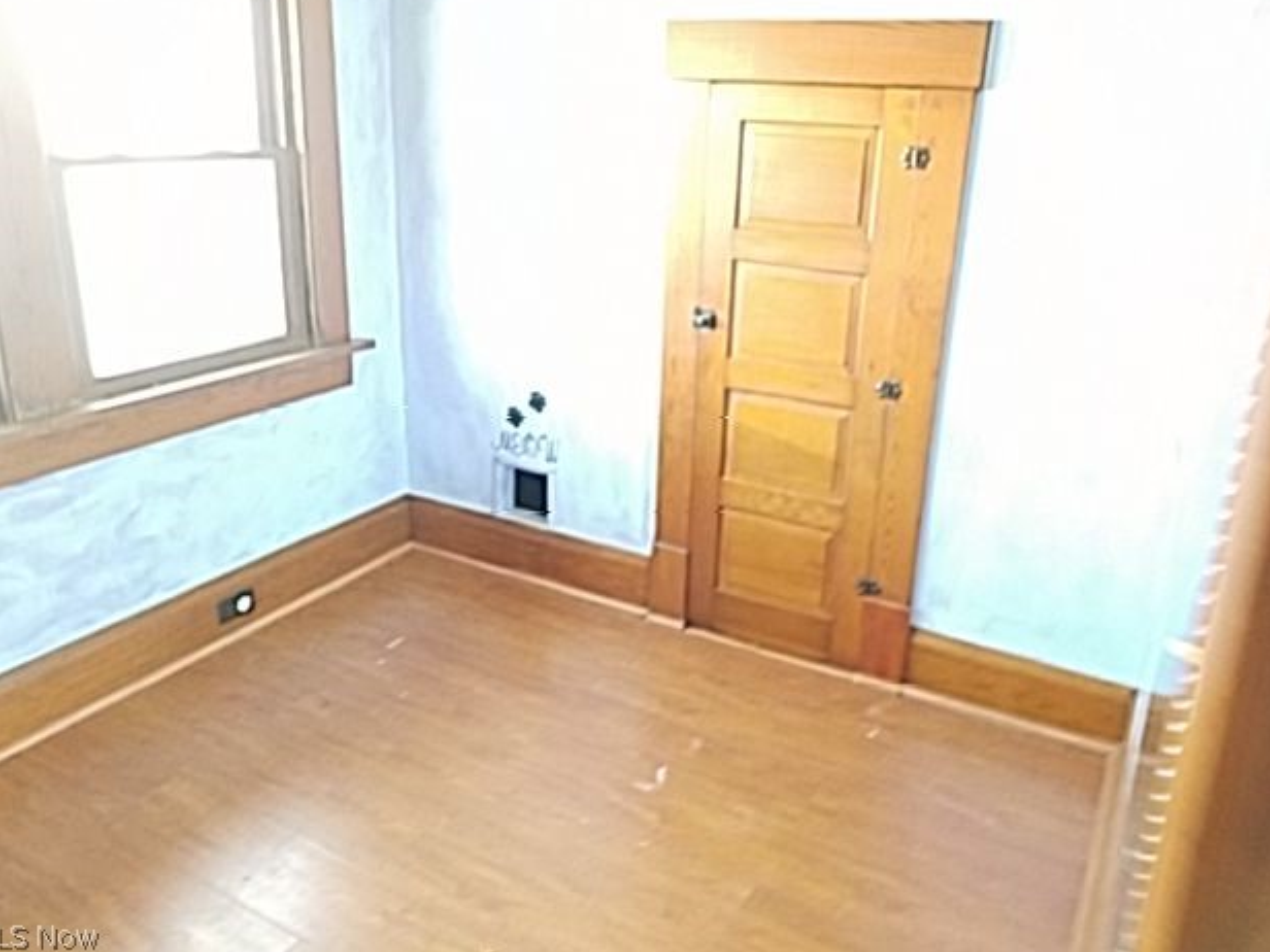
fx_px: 991
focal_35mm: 27
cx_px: 623
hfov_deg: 65.3
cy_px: 464
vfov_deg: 51.3
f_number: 1.7
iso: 250
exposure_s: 1/10
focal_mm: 4.2
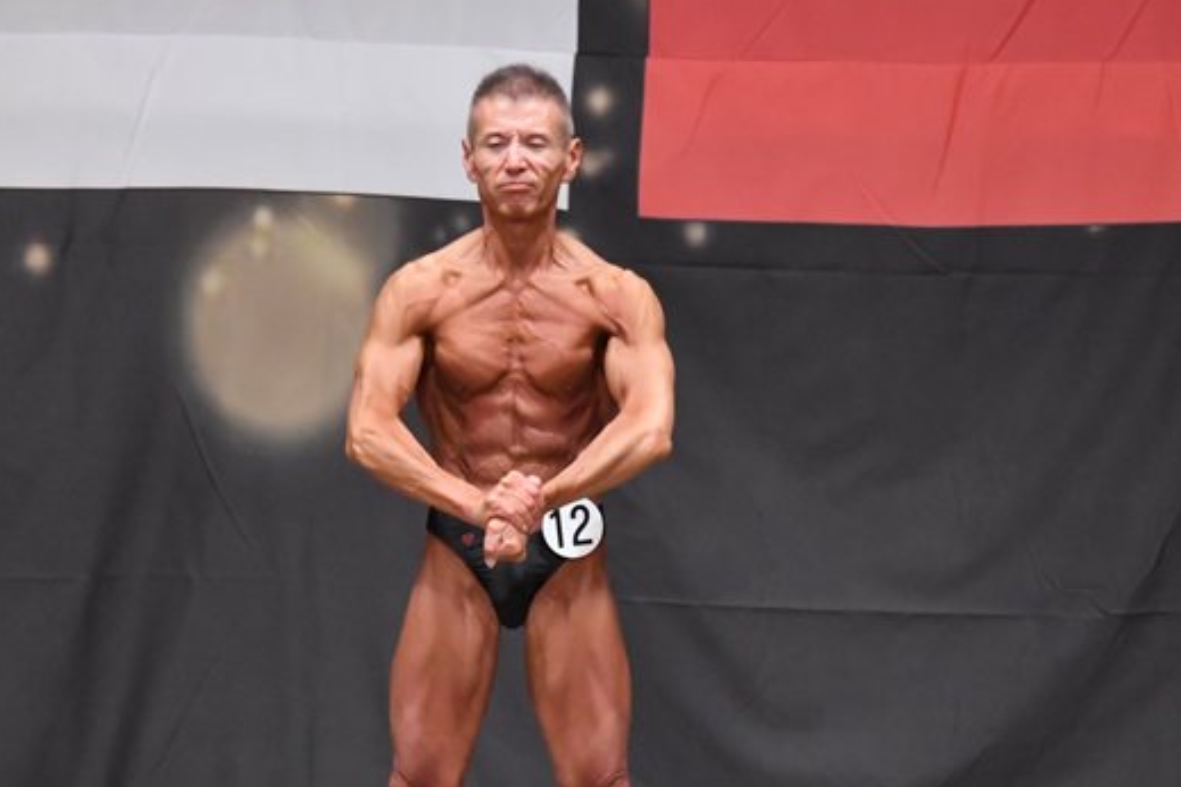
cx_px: 433
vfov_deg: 4.1
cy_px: 557
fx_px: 11022
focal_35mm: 336
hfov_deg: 6.1
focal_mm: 150
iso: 6400
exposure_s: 1/400
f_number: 5.6
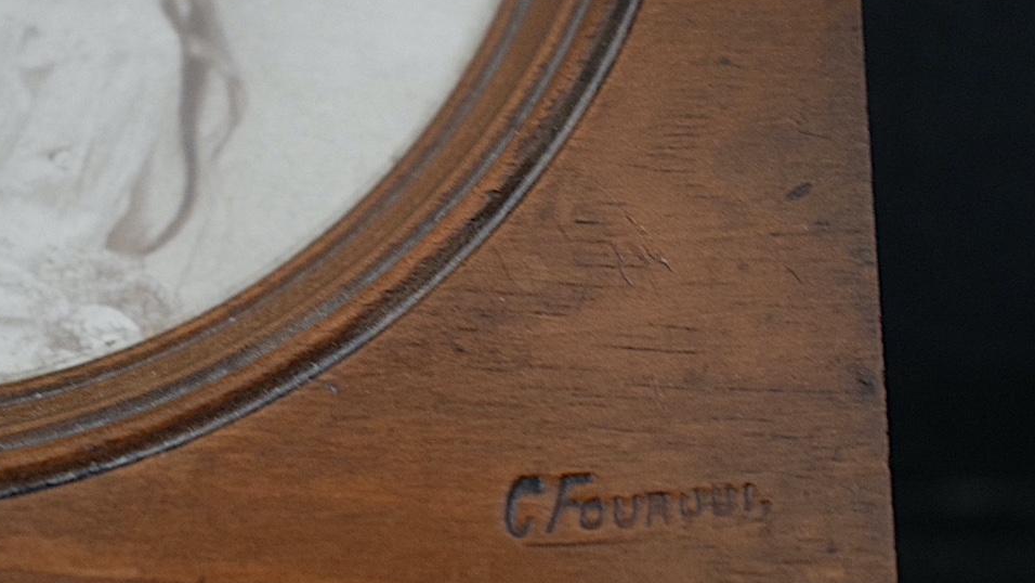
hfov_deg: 29.7
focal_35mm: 71
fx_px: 1949
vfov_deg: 16.9
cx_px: 480
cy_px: 418
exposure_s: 1/25
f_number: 4.8
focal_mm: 36
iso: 3200
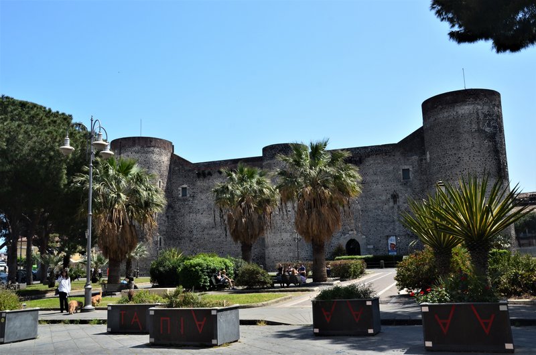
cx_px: 268
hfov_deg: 57.3
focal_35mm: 33
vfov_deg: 39.8
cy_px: 178
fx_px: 490
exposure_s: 1/160
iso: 320
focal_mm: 22
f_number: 9
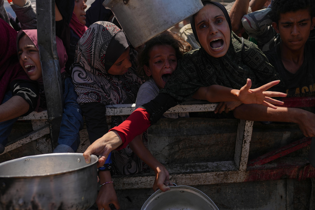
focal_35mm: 35
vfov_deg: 37.8
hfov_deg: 54.4
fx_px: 306
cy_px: 105
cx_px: 158
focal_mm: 35
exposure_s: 1/2500
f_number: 3.5
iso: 250
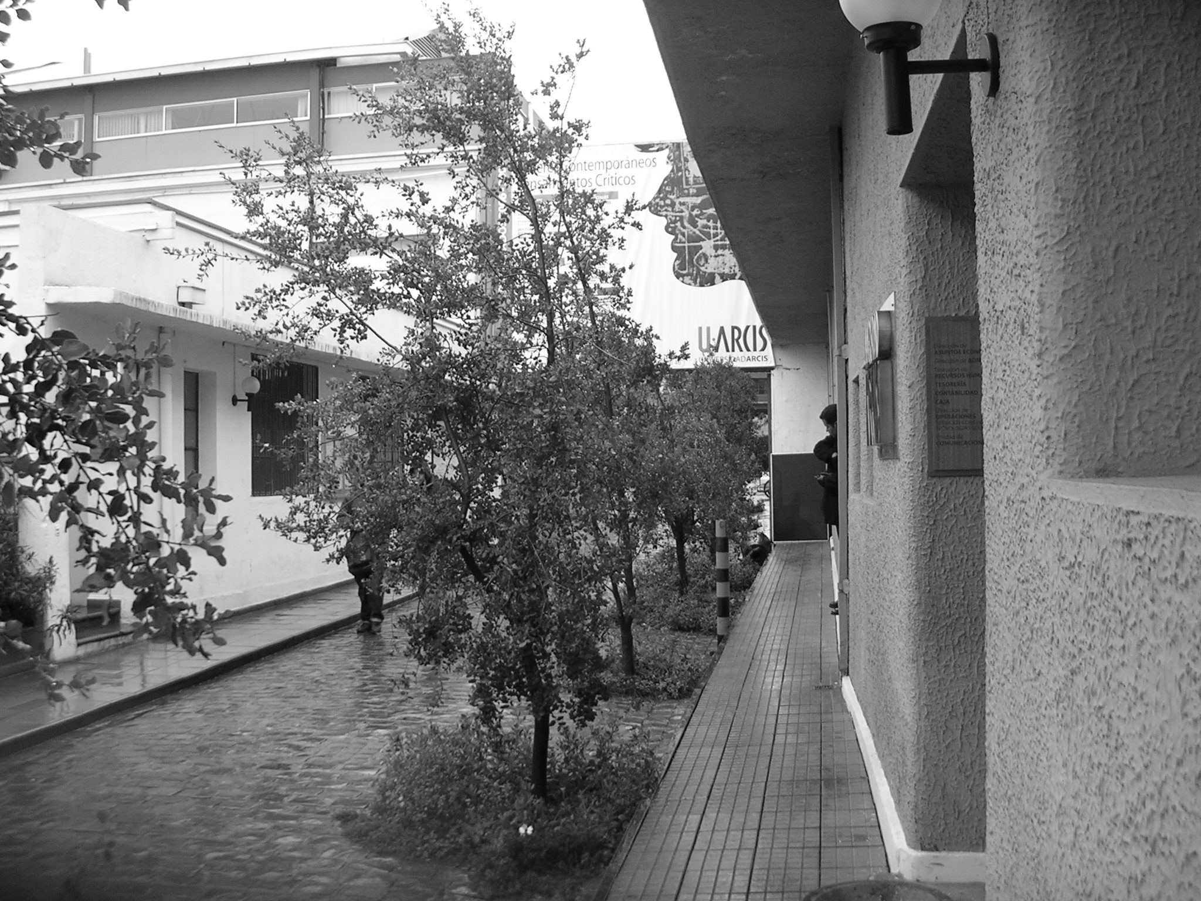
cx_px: 600
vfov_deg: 37.7
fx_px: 1318
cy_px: 450
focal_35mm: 38
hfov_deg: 49.0
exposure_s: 1/73
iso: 50
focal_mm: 5.8
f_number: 2.8
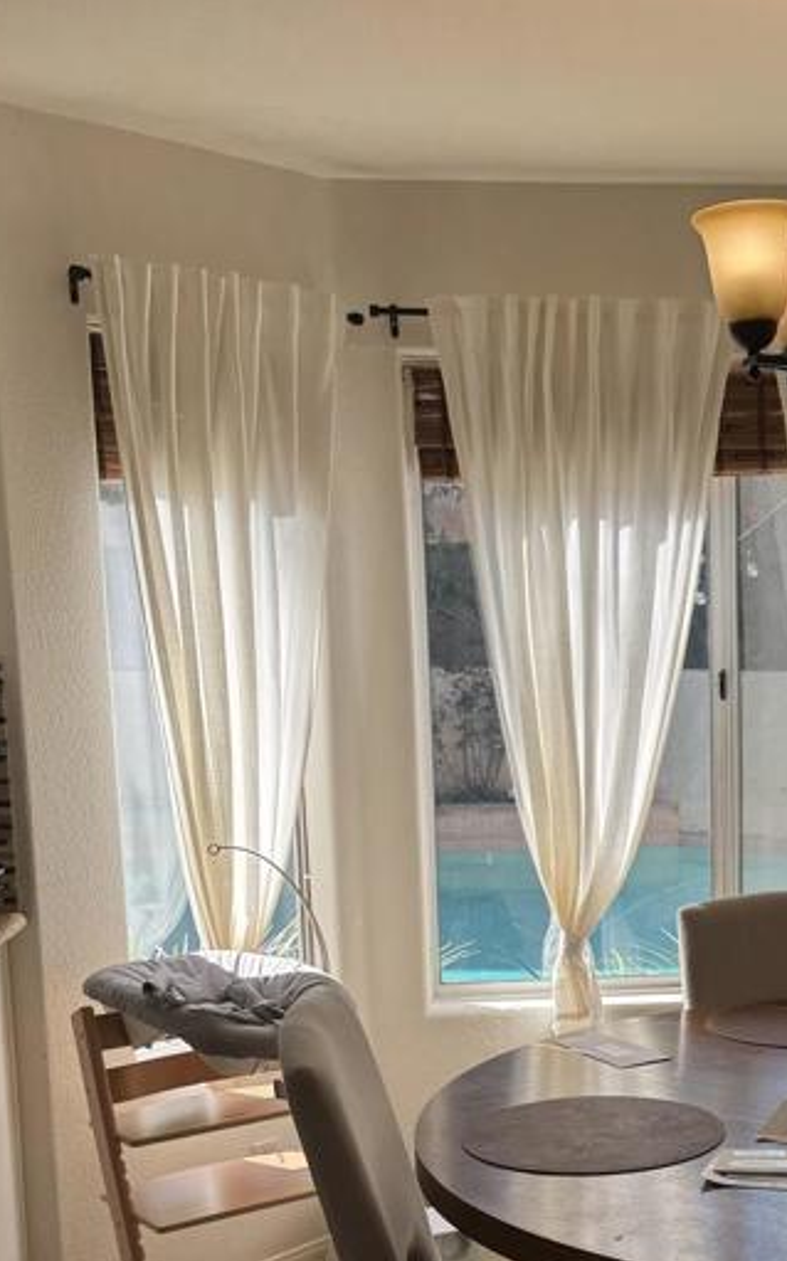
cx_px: 678
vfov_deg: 38.9
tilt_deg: -6.1
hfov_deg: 24.7
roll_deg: +0.9
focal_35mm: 51
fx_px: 1752
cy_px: 886
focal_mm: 6.76
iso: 80
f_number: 1.78
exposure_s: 1/832
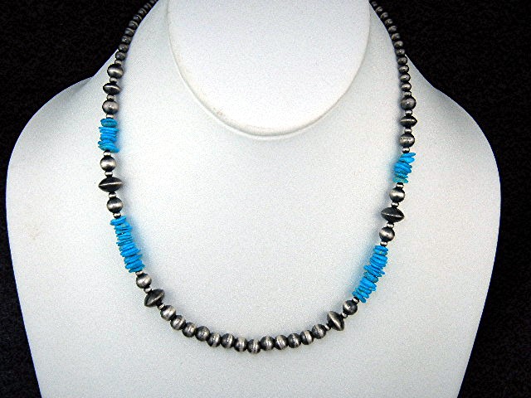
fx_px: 598
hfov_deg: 47.9
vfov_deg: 36.8
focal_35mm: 39
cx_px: 266
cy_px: 199
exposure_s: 1/68.6
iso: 160
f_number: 3.7
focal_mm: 7.1
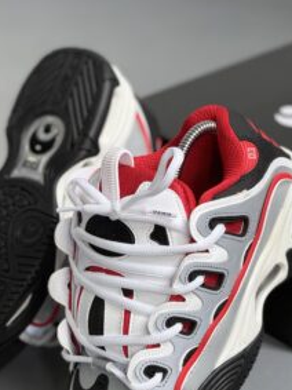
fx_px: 2060
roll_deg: +2.7
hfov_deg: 8.1
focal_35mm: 183
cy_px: 267
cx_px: 110
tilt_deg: -28.9
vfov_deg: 10.8
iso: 200
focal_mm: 15.66
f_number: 2.8
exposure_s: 1/60
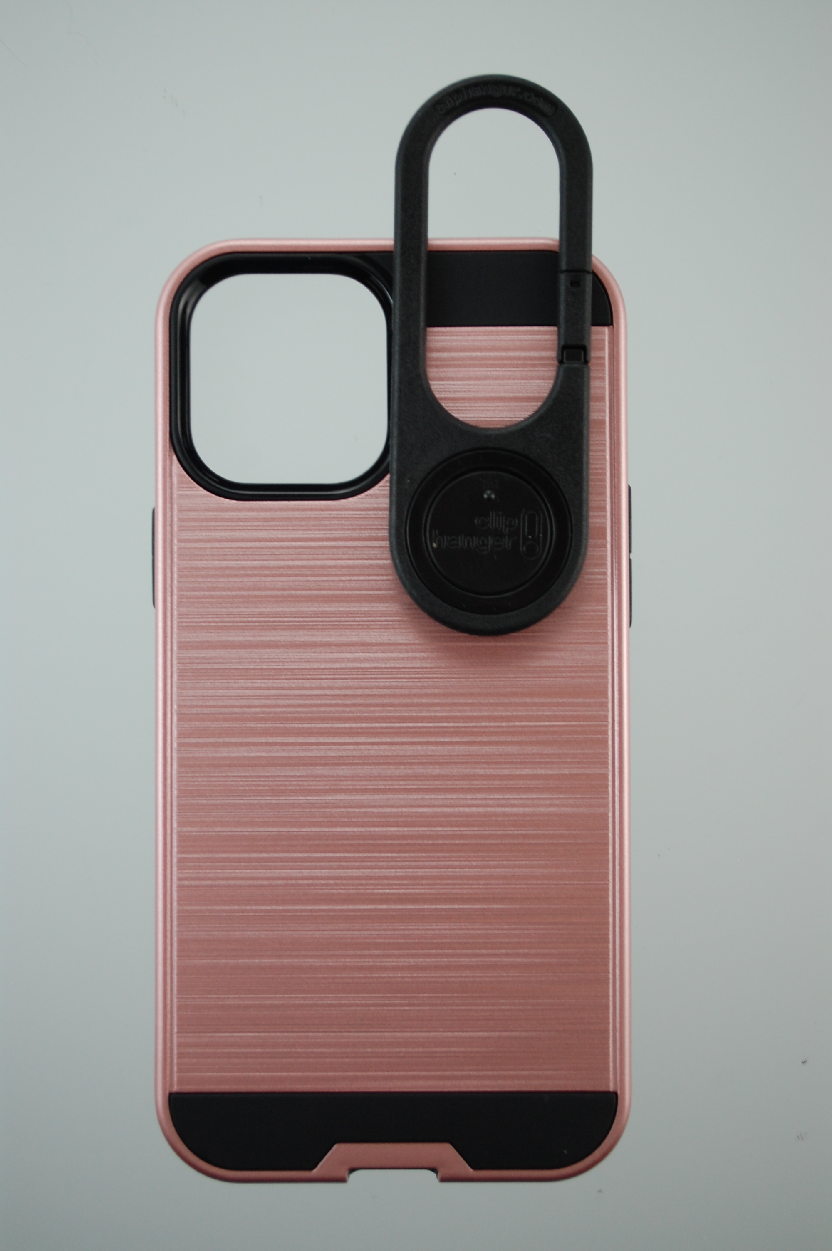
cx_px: 416
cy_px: 626
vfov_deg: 37.9
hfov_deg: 25.7
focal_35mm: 52
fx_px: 1823
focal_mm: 35
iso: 400
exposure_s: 1/50
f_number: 5.3
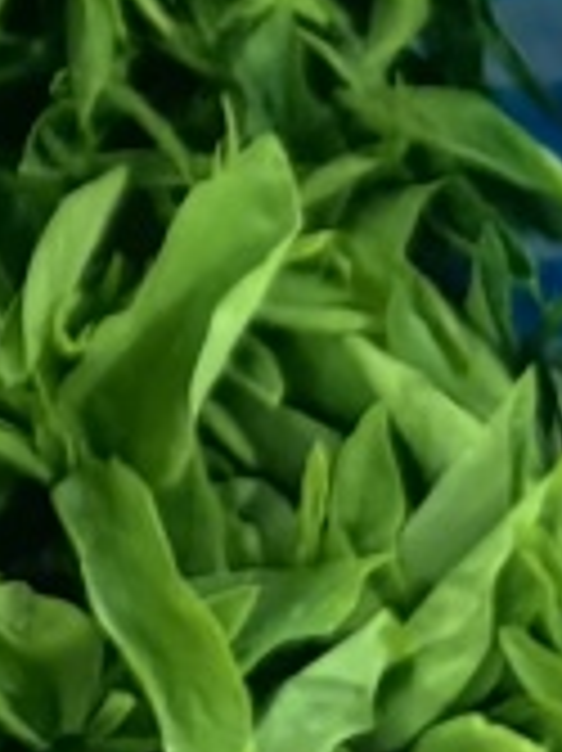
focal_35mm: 173
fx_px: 3750
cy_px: -669
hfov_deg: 7.6
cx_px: -1052
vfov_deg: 10.6
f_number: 2
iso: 640
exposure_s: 1/100
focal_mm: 5.75
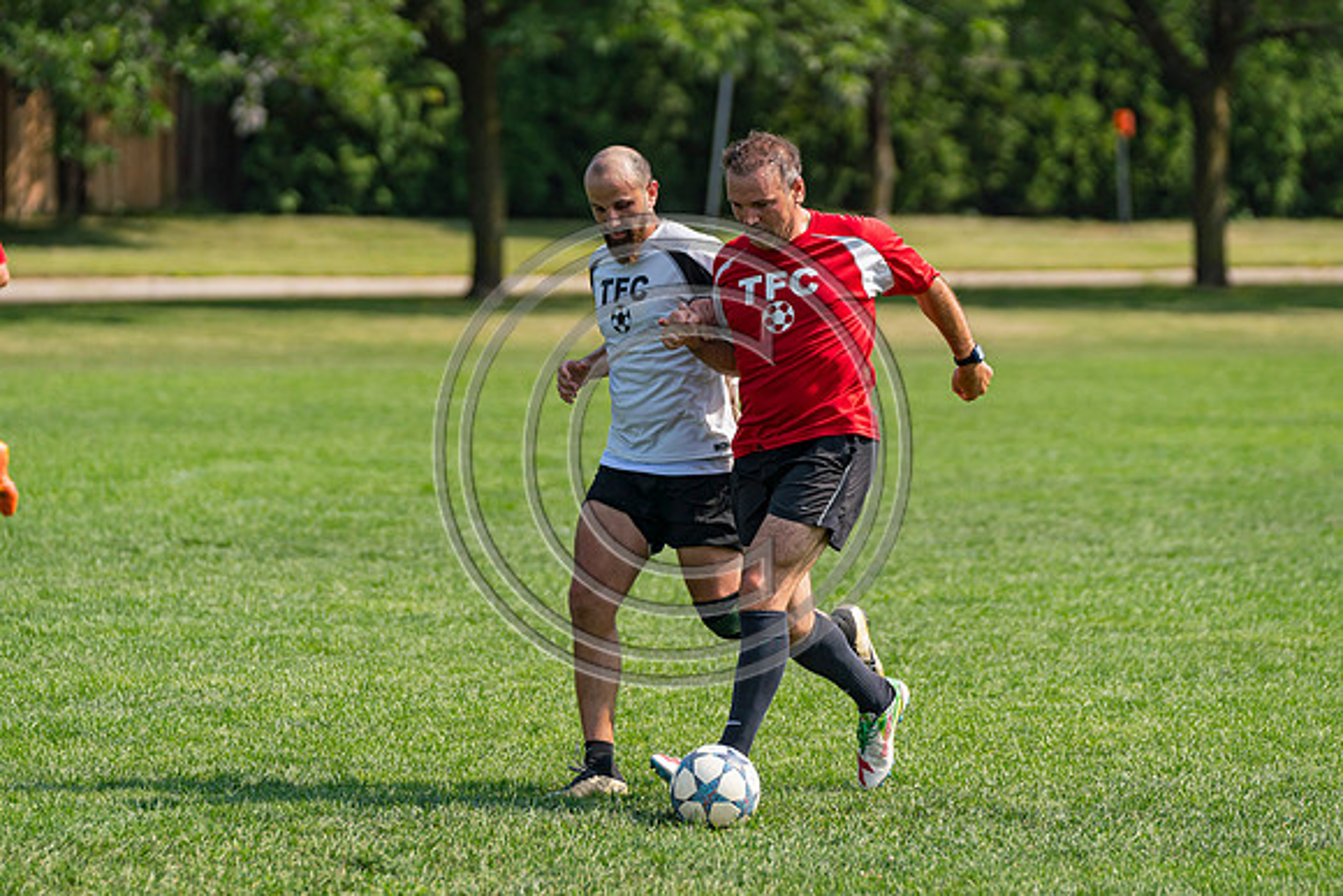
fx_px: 8992
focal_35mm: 241
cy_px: 448
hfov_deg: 8.5
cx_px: 672
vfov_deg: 5.7
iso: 400
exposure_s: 1/4000
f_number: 3.2
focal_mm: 161
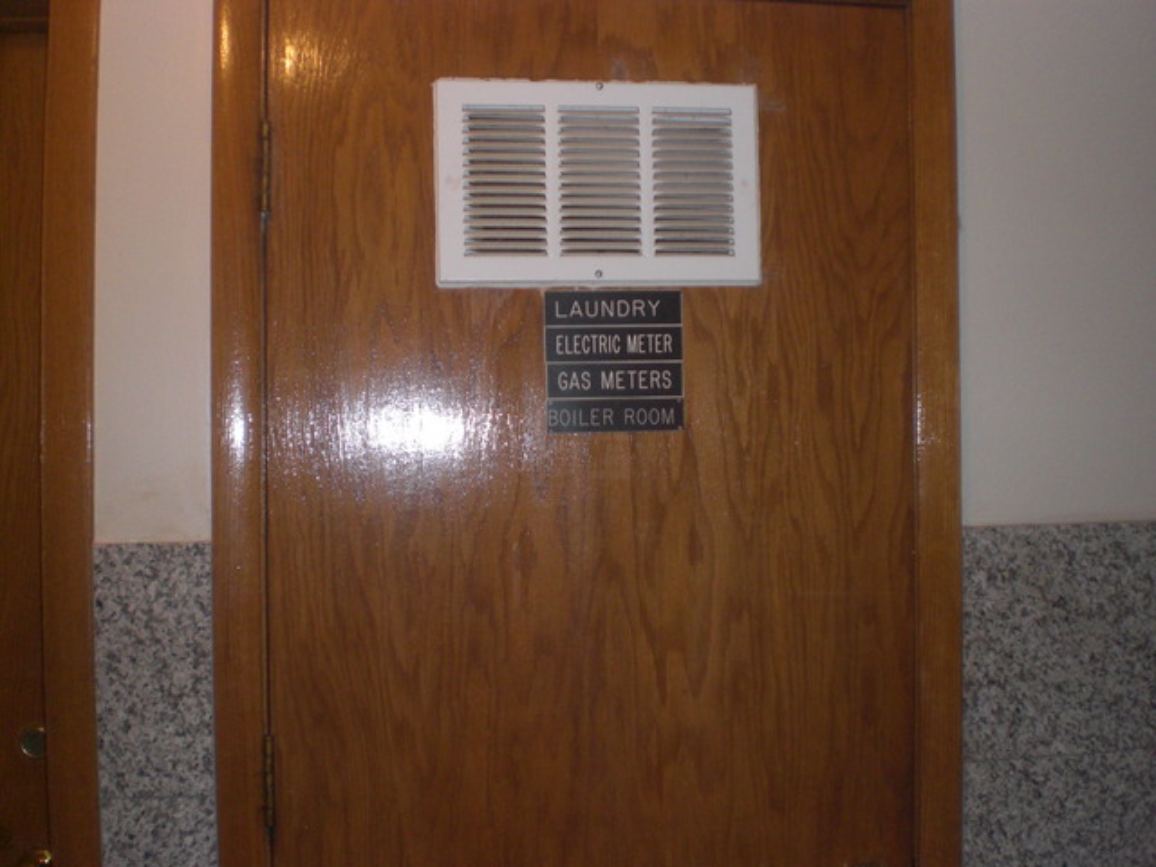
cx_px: 578
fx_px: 1269
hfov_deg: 49.0
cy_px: 434
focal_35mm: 38
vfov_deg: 37.7
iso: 200
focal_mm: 6.3
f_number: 3.1
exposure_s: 1/60
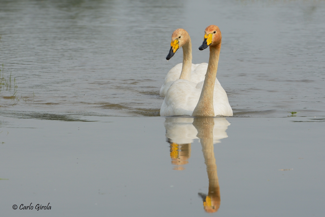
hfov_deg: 5.2
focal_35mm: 400
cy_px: 108
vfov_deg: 3.4
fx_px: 3611
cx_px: 162
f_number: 14
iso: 800
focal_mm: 400
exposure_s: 1/1000
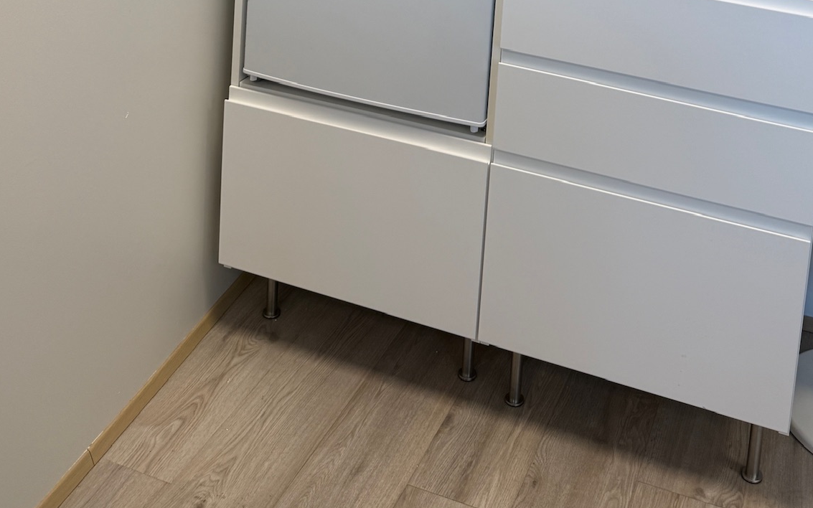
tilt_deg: -8.7
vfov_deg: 23.7
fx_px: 1019
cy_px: -200
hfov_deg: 43.2
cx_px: 502
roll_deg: -3.5
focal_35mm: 46
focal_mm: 6.76
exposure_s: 1/121
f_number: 1.78
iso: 64
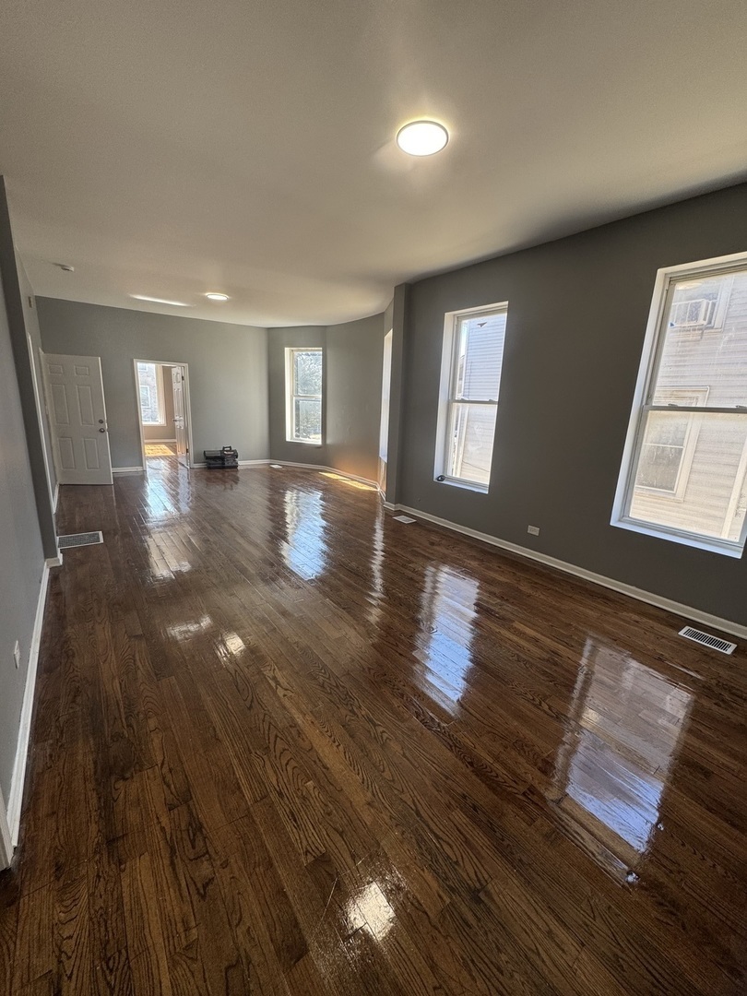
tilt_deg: -11.7
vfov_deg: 102.1
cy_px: 498
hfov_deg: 85.7
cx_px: 374
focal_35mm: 14
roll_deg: -2.6
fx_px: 403
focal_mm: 2.22
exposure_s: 1/99
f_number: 2.2
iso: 64
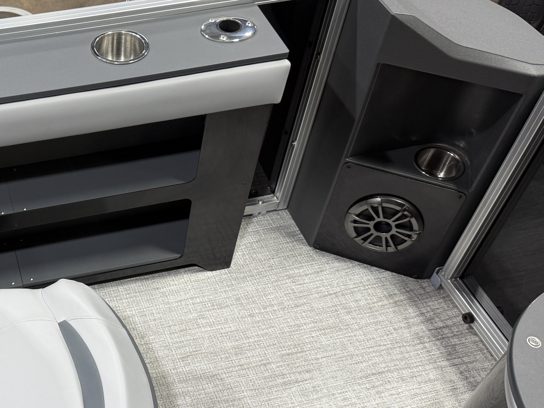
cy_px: 254
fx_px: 707
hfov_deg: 39.8
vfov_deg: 32.0
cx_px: 86
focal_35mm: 45
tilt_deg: -48.1
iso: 125
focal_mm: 6.76
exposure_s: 1/120
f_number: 1.78
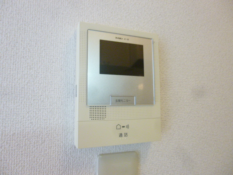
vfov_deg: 54.9
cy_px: 88
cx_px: 116
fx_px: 168
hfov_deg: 69.4
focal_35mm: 25
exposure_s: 1/40
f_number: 3.1
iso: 400
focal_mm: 4.5
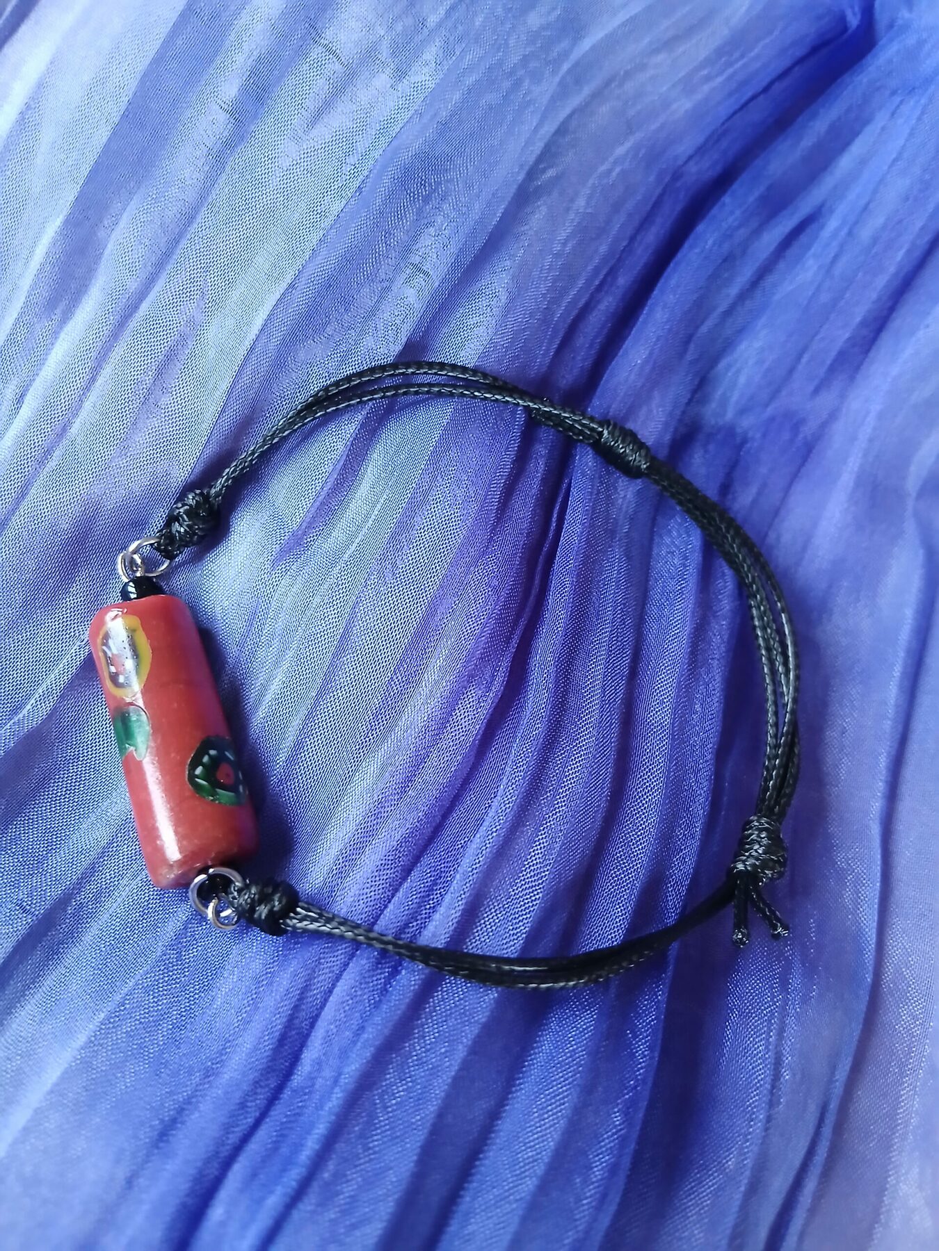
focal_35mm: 26
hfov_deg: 53.1
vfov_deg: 67.3
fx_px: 940
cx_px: 470
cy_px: 626
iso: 400
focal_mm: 3.98
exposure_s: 1/25
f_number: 1.8
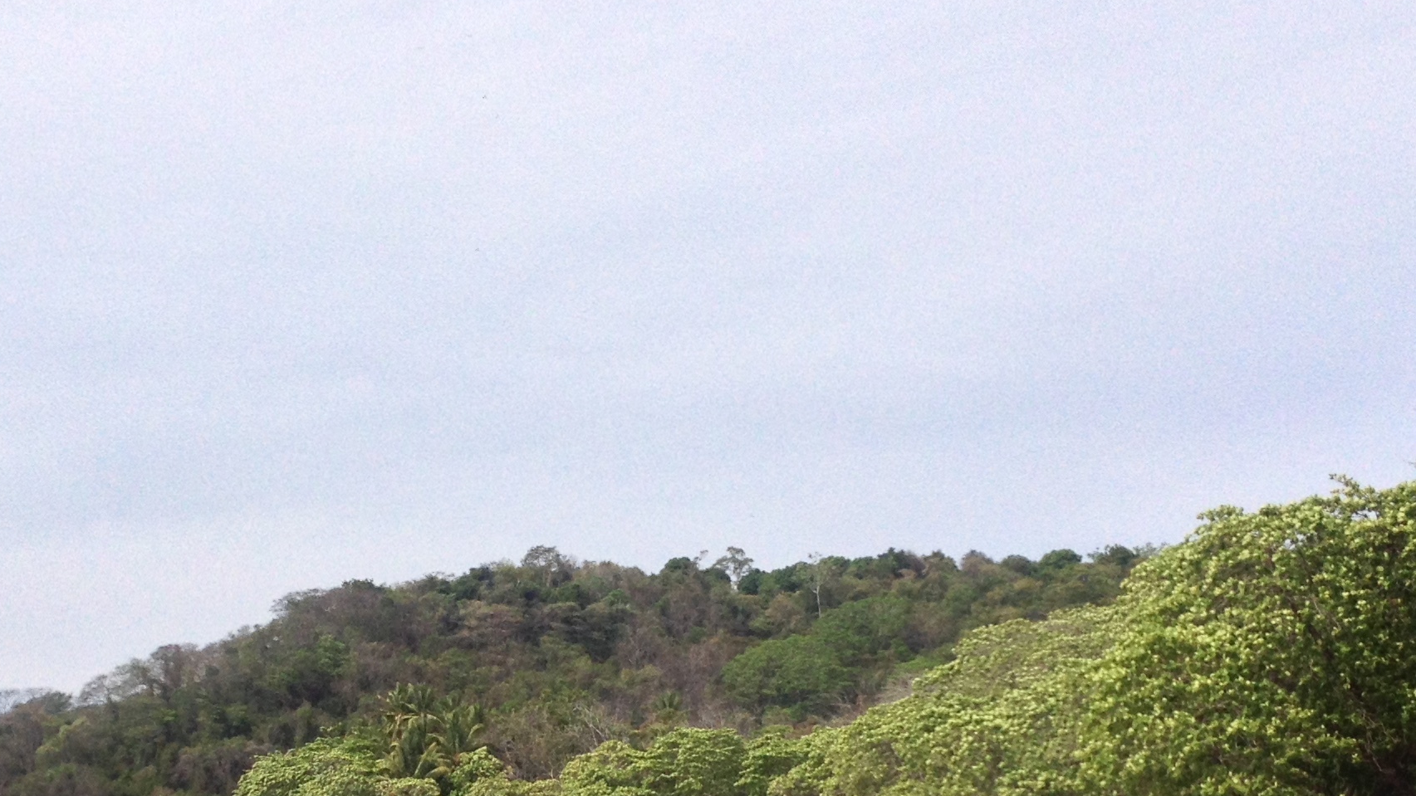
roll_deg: +0.0
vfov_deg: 16.2
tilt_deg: -1.3
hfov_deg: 28.9
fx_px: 2741
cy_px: 779
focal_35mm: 73
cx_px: 572
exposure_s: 1/2907
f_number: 2.4
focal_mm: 4.28
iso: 50
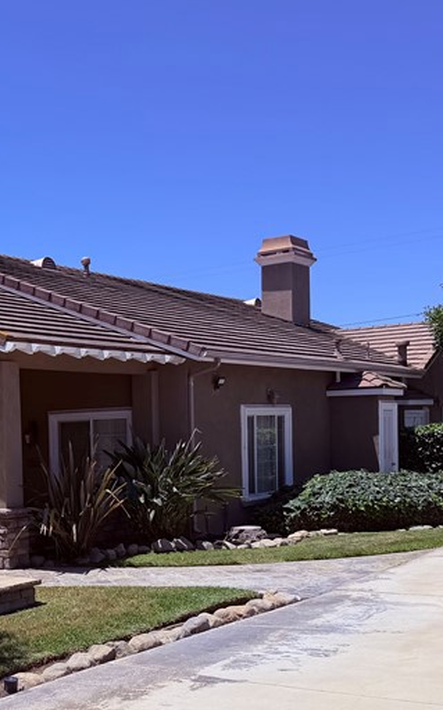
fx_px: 986
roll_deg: +2.5
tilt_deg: -3.7
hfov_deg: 23.8
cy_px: 488
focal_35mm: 51
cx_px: -35
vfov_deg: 39.0
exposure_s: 1/7353
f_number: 1.78
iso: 80
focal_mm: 6.76
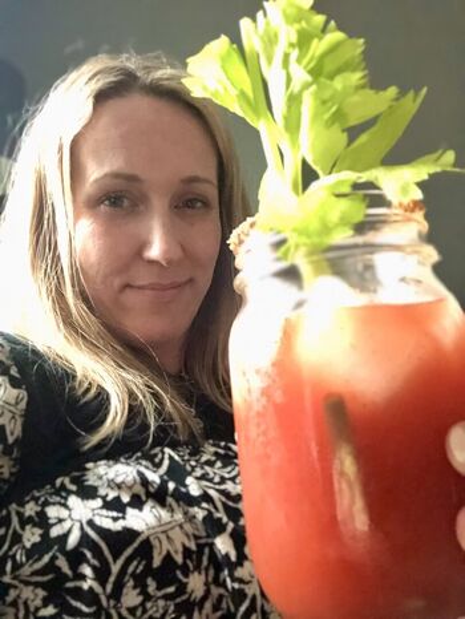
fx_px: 573
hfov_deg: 44.2
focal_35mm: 32
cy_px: 310
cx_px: 232
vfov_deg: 56.8
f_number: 2.2
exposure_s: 1/15
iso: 1000
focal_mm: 2.87
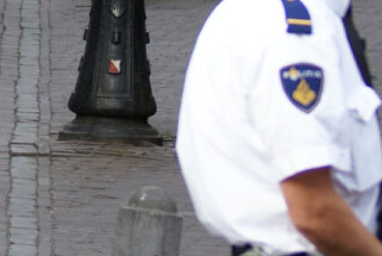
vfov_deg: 3.3
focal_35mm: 421
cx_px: -207
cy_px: -152
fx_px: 4472
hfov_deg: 4.9
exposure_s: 1/125
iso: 200
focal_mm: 75
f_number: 4.5
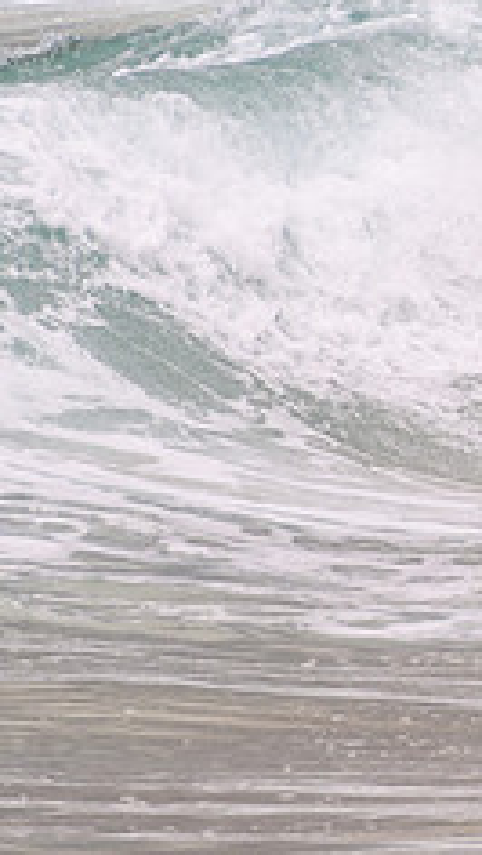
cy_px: 201
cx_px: 845
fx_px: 32195
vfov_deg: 1.5
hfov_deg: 0.9
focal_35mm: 1419
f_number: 5.6
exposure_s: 1/2000
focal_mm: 400
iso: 140
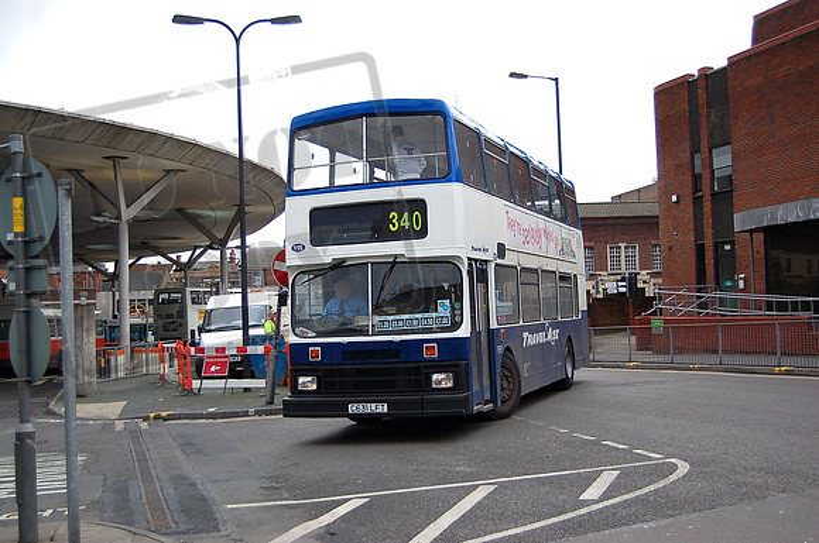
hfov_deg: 43.7
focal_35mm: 45
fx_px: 1022
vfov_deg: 29.8
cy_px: 272
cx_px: 410
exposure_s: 1/800
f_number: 4.2
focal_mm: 30
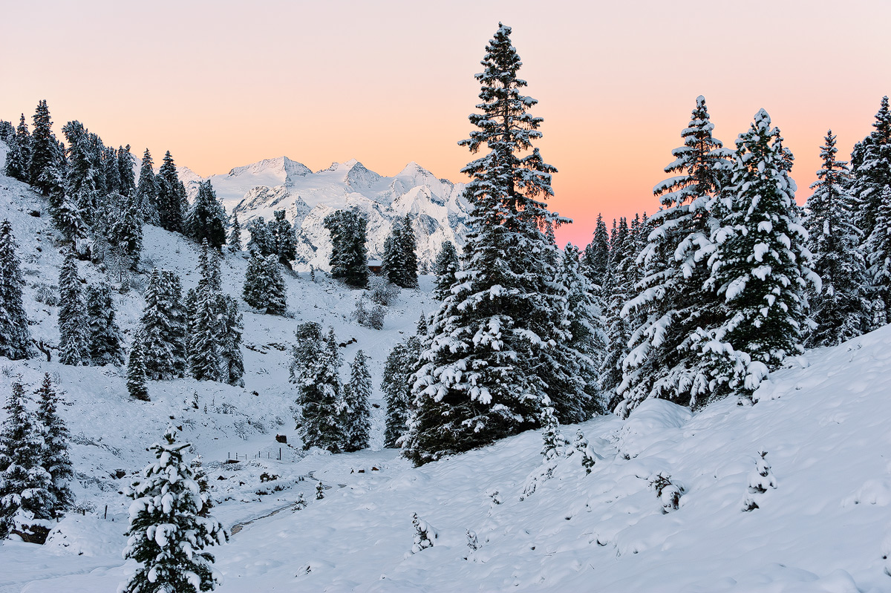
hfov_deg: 28.9
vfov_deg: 19.4
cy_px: 296
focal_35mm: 70
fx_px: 1732
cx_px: 446
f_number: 5
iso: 200
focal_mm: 70
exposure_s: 1/30
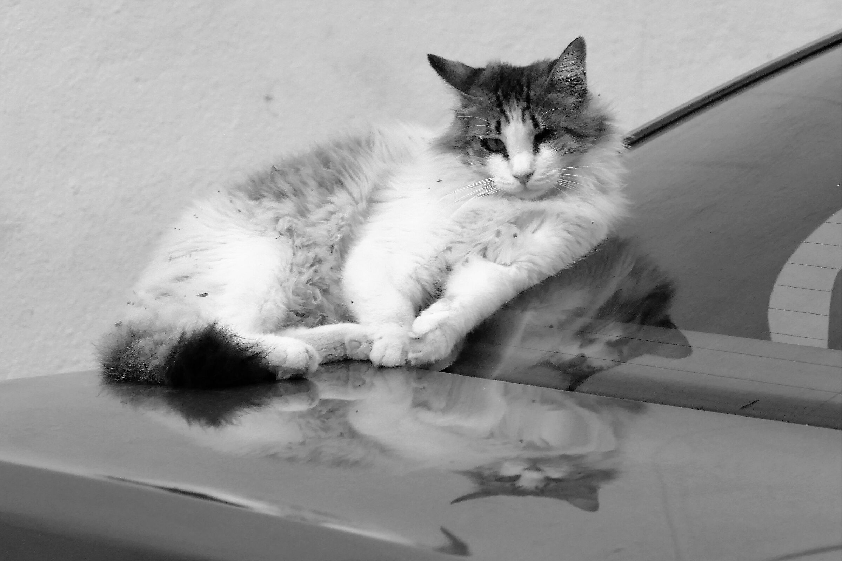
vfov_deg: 6.4
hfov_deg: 9.5
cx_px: 421
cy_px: 280
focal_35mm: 216
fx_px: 5052
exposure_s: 1/100
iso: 400
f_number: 4
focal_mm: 78.73
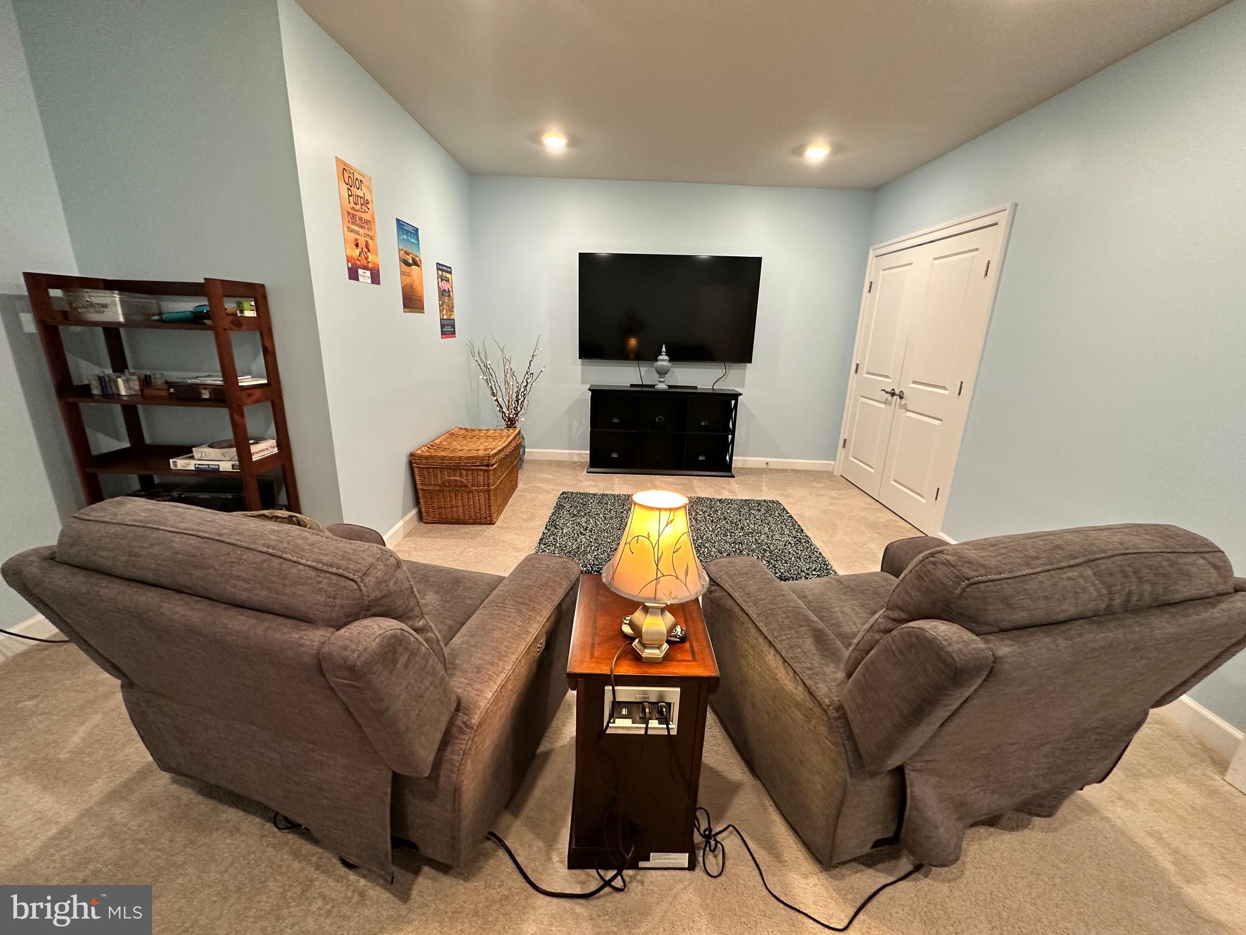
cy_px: 468
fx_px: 504
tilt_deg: -15.8
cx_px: 623
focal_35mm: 14
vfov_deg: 85.7
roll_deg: -2.0
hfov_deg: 102.1
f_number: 2.2
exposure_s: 1/60
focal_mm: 2.22
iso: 320
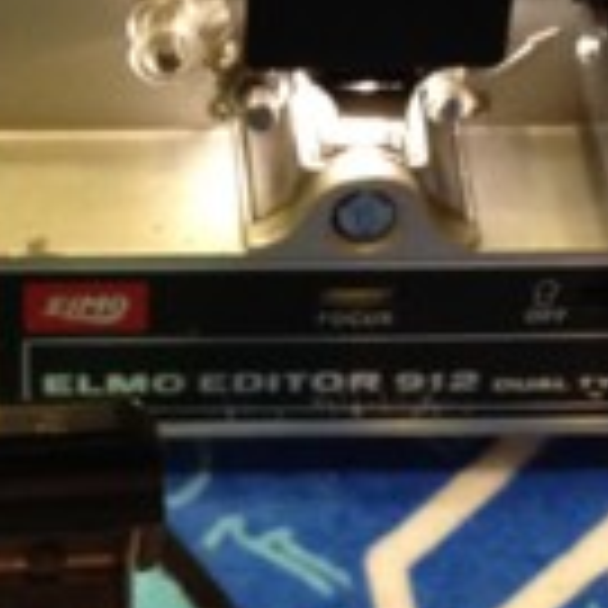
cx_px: 86
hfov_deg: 12.6
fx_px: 2742
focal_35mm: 138
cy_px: 608
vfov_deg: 12.5
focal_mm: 4.28
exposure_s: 1/20
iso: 320
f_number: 2.4
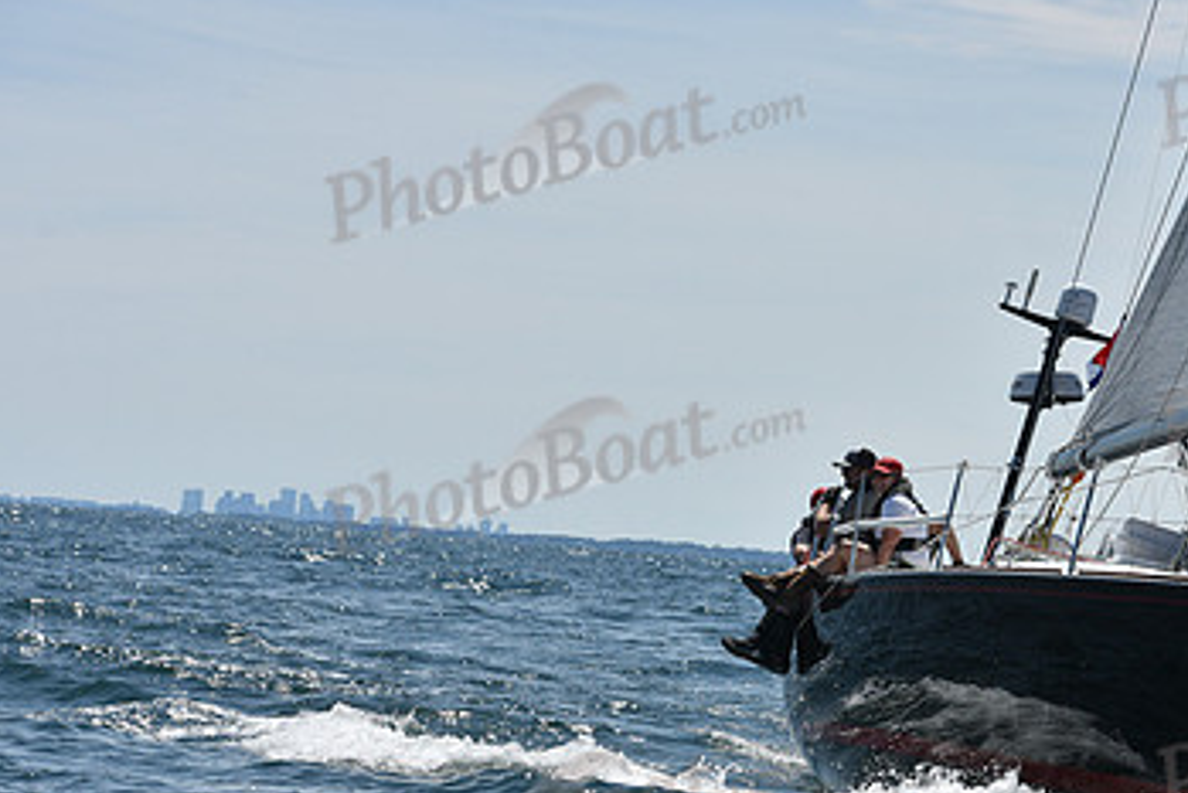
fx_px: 5480
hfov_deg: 12.3
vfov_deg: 8.3
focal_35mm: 166
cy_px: 597
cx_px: 984
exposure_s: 1/1600
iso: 250
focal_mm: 100
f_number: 8
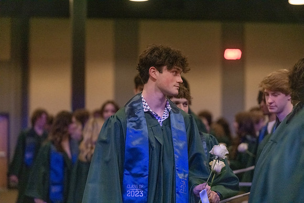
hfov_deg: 18.6
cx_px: 152
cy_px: 102
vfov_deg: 12.5
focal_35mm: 110
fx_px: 929
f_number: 2.8
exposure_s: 1/320
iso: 20000
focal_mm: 110
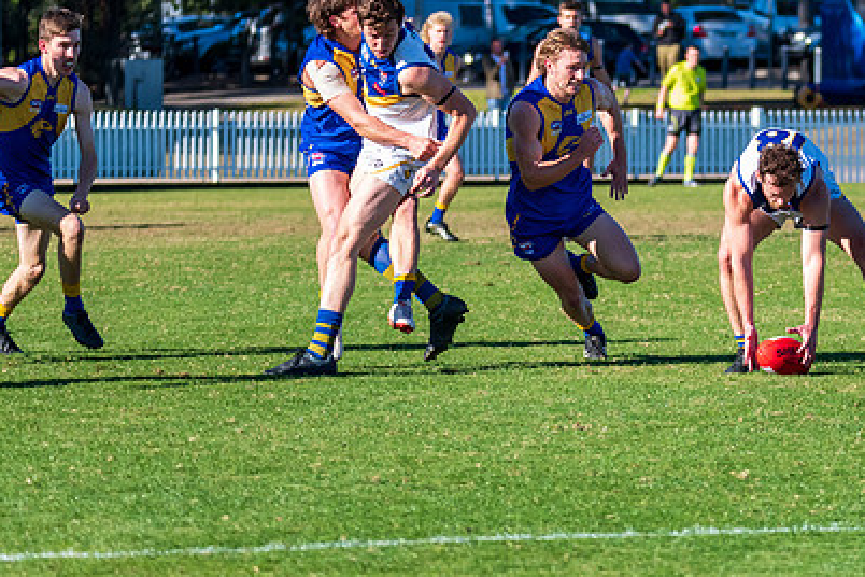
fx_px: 7712
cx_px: 686
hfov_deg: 6.4
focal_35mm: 321
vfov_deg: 4.3
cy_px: 220
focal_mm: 180
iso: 800
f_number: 5.6
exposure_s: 1/2000
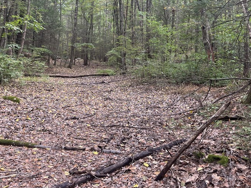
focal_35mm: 40
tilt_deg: -1.1
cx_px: 104
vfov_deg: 35.7
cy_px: 67
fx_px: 290
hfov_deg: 46.6
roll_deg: -0.5
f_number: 1.6
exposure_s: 1/121
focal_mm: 5.1
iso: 80
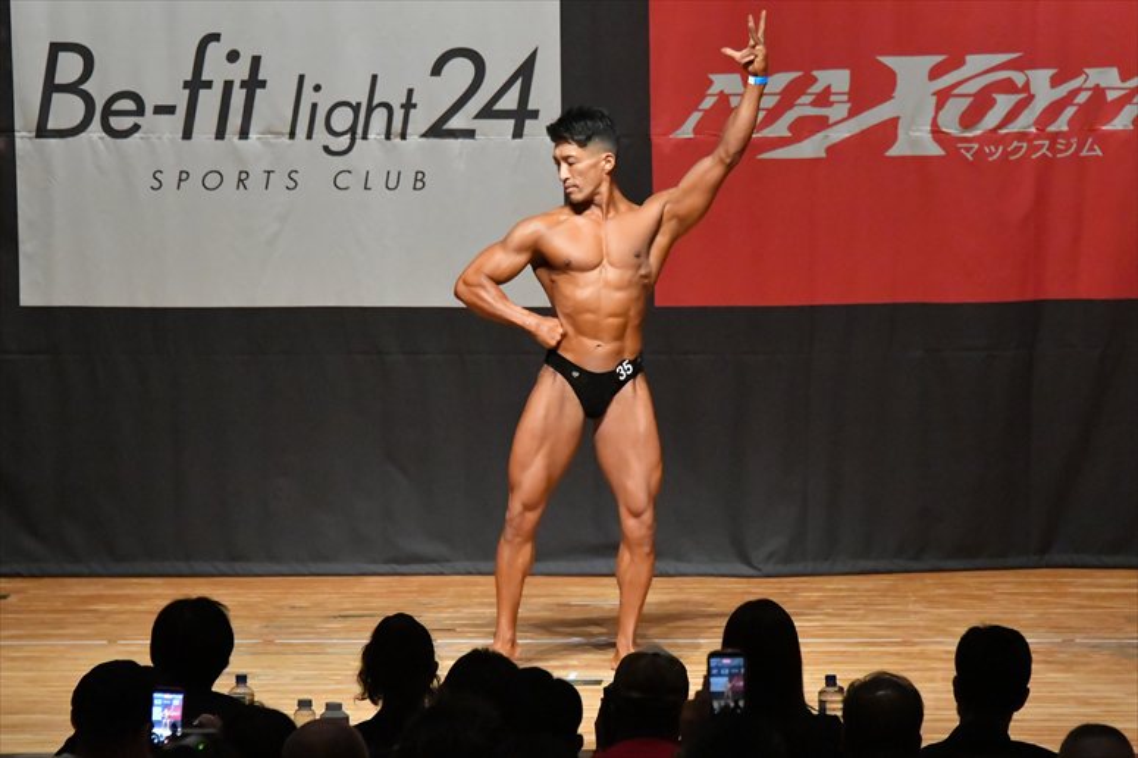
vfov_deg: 6.1
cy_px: 379
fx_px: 7109
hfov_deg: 9.2
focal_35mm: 225
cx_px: 569
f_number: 5.6
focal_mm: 150
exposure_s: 1/400
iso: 12800
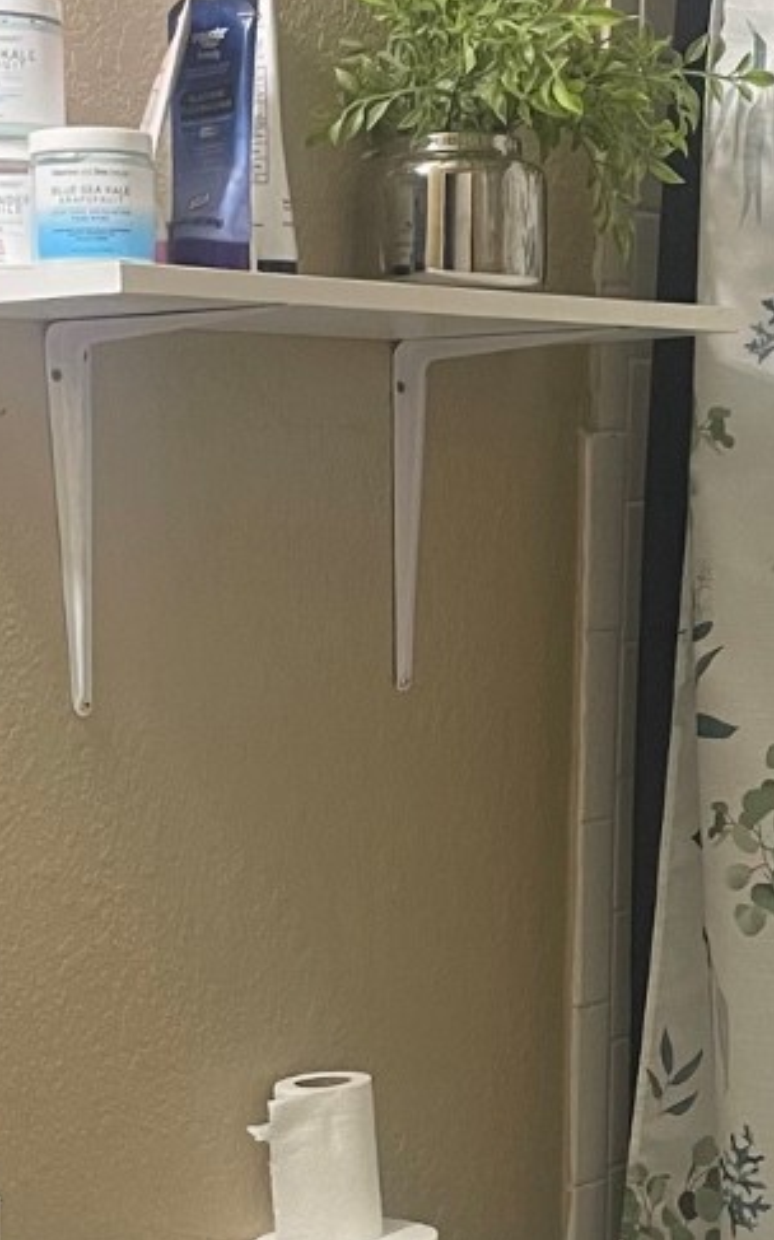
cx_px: 410
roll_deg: -0.2
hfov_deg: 15.0
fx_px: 2939
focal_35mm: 87
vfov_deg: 23.0
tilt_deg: -12.5
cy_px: 1192
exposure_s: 1/60
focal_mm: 4.2
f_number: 1.6
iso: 320
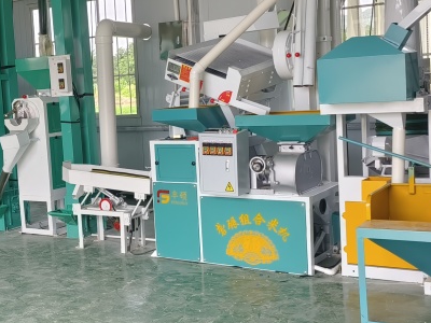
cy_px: 150
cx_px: 101
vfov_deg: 25.2
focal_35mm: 58
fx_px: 722
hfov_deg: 32.5
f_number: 1.75
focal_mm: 5.5
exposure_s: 1/100
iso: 145
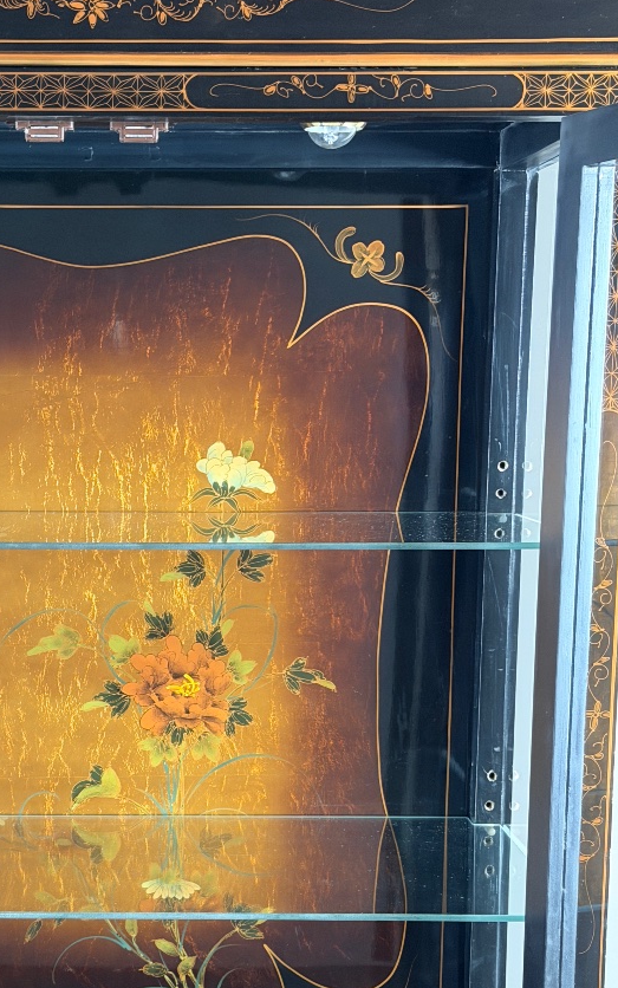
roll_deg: -0.7
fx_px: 1966
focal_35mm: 73
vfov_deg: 28.0
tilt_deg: -9.0
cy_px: 675
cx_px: 102
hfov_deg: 17.7
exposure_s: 1/33
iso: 500
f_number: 1.78
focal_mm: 6.76
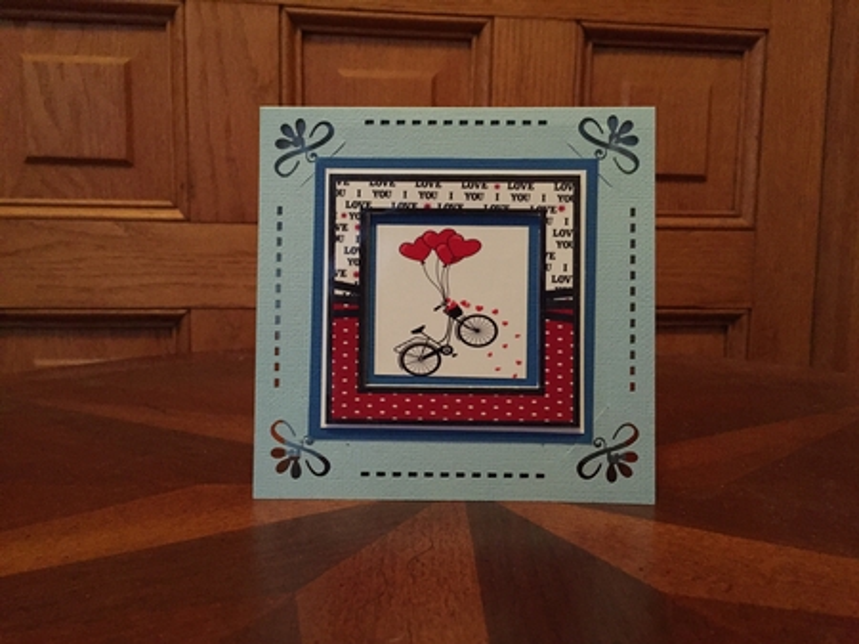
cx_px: 430
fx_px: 719
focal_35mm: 29
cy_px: 322
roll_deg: -1.0
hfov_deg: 61.7
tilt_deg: -5.9
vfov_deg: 48.2
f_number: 2.2
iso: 400
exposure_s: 1/15
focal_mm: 4.15
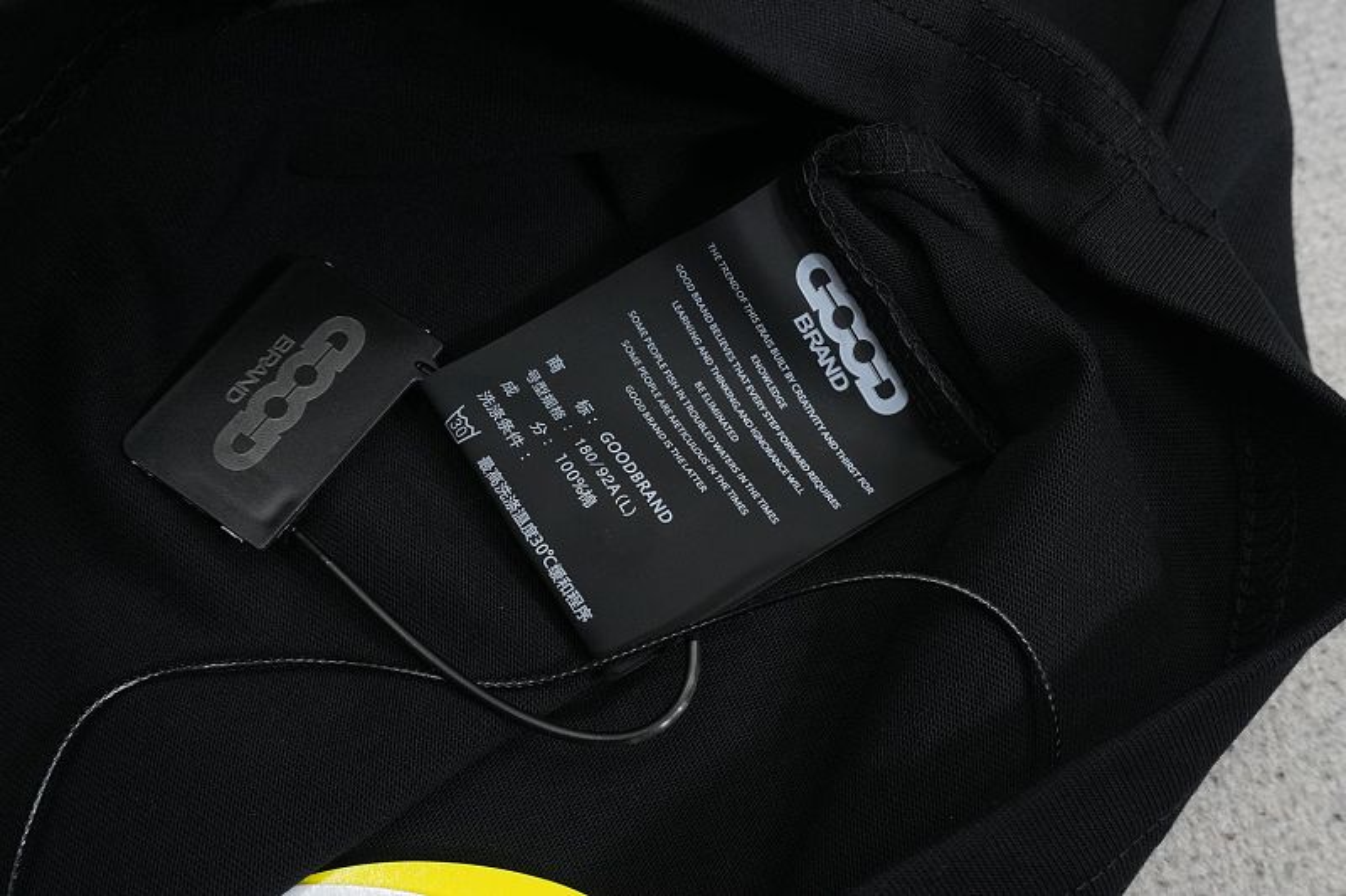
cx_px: 673
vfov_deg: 33.0
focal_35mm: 40
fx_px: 1514
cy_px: 448
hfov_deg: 47.9
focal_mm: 27
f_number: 8
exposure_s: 1/160
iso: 1000
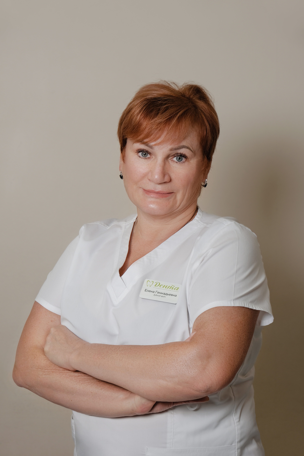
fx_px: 963
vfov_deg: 26.7
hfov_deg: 17.9
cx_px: 152
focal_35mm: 76
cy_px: 228
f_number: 6.4
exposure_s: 1/125
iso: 125
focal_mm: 50.5
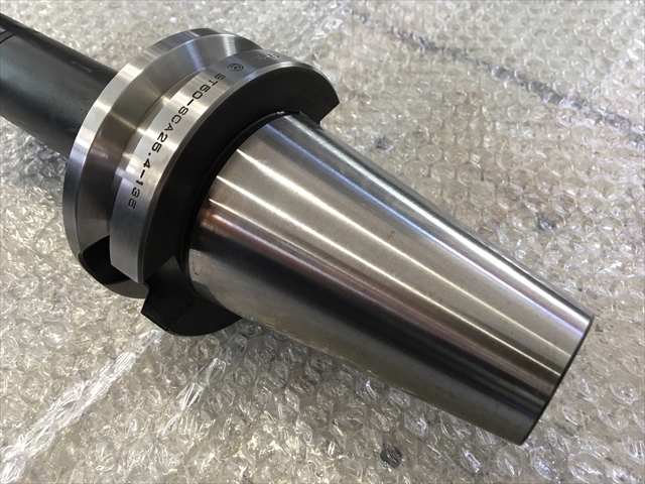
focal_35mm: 29
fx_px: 540
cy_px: 242
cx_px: 322
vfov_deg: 48.2
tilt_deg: -55.9
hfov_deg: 61.7
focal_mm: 4.15
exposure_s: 1/30
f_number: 2.2
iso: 50
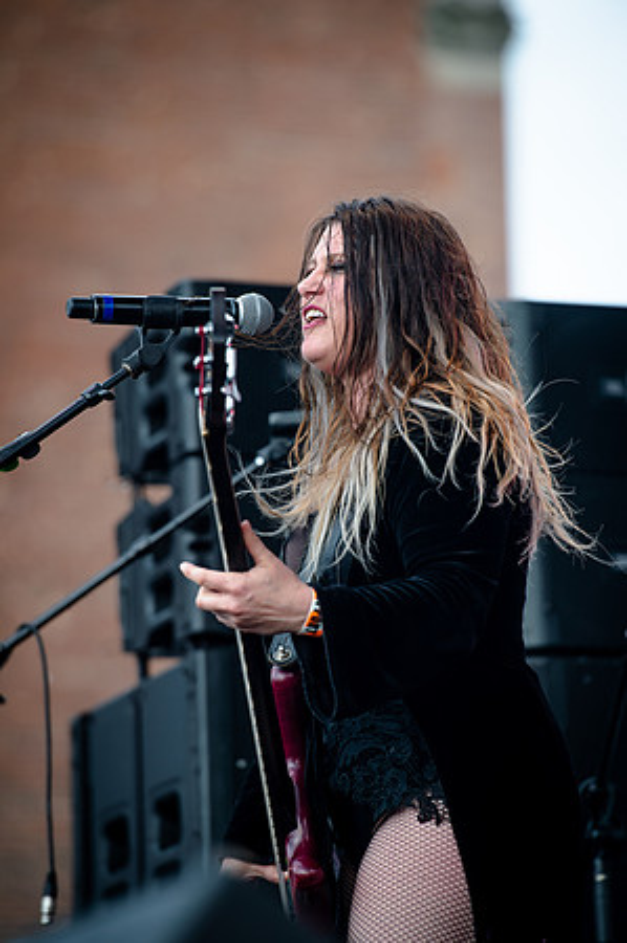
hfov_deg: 6.9
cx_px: 314
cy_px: 472
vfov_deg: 10.3
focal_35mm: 200
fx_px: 5237
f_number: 4
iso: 200
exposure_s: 1/640
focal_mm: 200
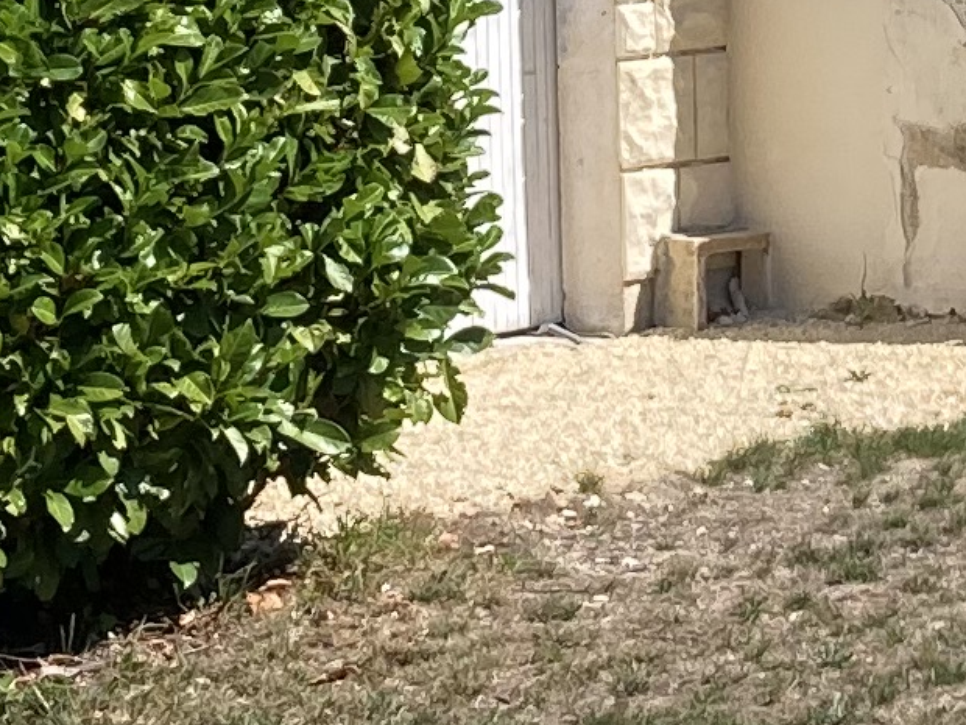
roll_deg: +1.2
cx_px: 1081
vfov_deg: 8.0
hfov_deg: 10.7
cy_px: -379
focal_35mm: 182
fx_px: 5079
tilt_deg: +2.3
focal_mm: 3.99
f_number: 1.8
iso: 20
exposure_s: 1/1453
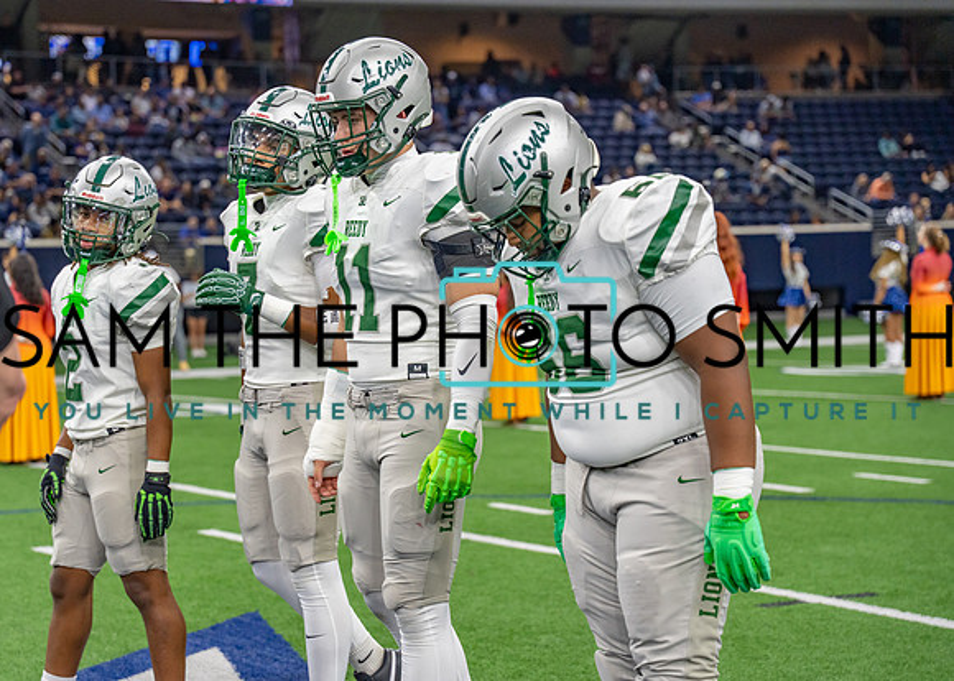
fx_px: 2219
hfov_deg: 24.2
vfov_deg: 17.4
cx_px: 388
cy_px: 370
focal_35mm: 82
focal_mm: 70
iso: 1600
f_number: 2.8
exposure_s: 1/640
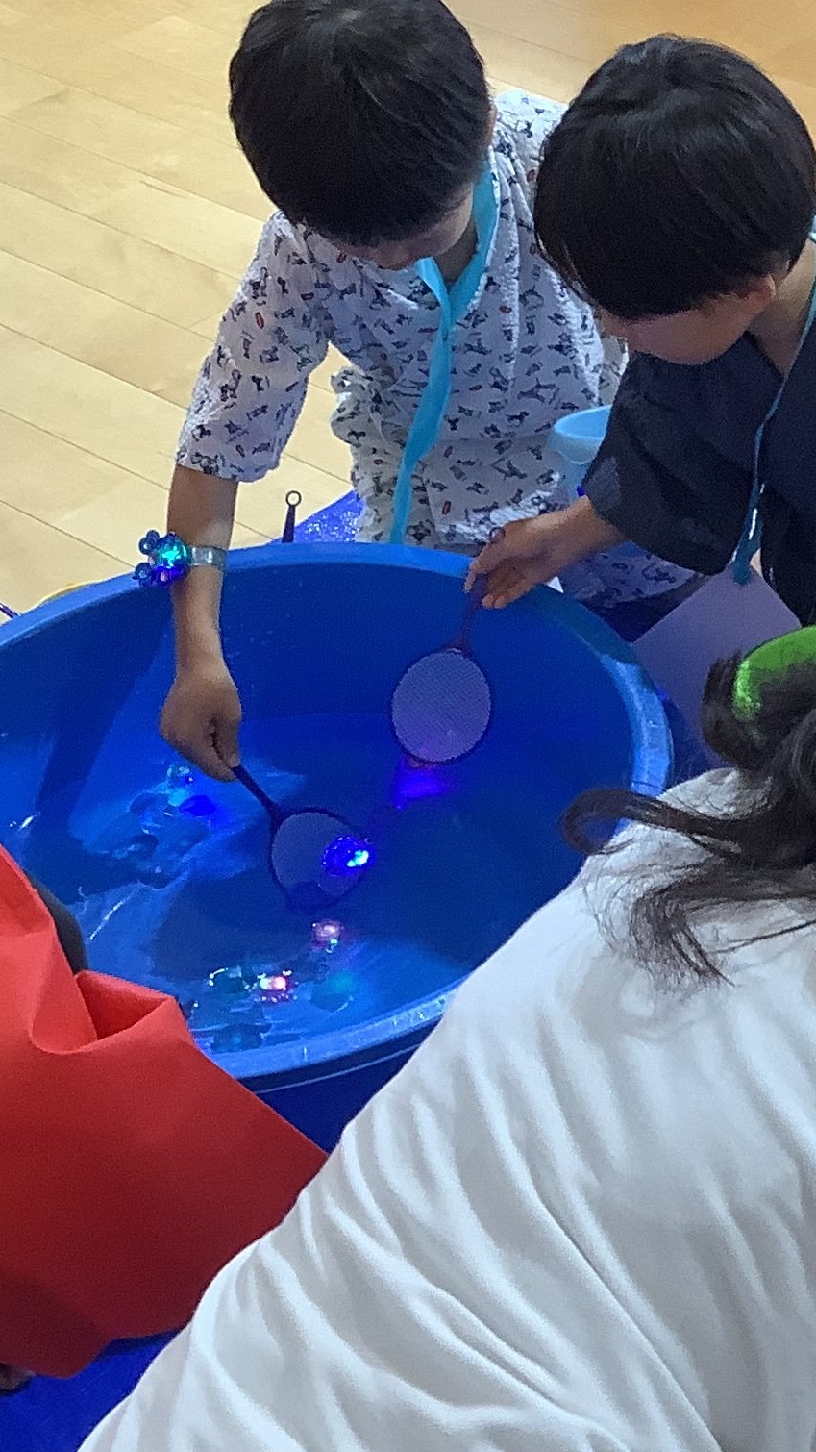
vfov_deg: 28.5
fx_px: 2809
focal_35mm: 73
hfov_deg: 15.8
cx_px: 1005
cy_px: 334
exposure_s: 1/50
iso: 80
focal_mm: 3.3
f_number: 2.4
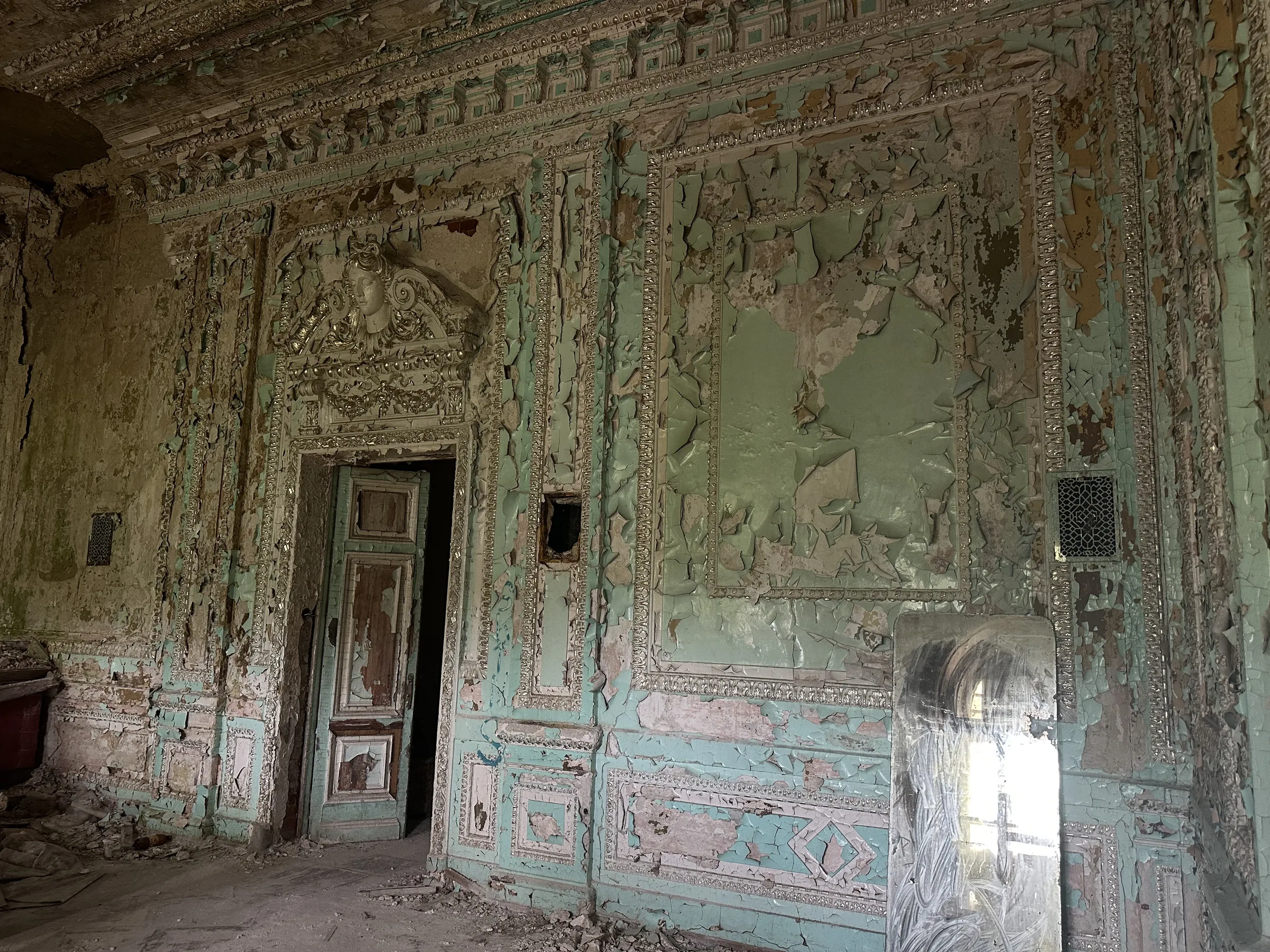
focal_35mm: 24
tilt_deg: +8.1
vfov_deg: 56.8
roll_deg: -1.3
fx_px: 881
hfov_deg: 71.6
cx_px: 635
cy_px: 476
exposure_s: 1/77
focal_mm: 6.86
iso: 250
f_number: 1.78
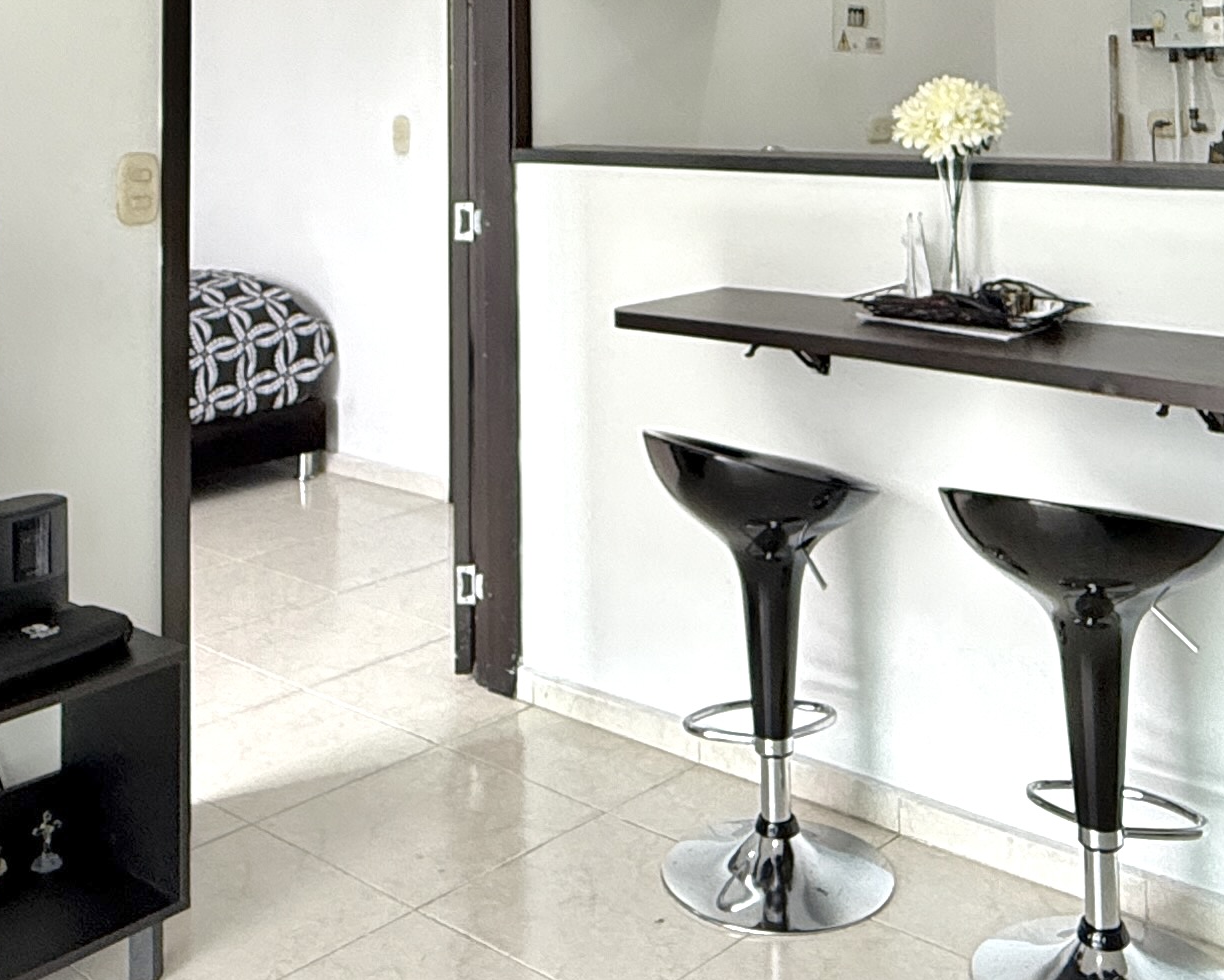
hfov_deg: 41.1
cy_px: -16
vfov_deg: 30.9
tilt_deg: +3.3
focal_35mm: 45
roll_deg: +0.2
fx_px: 1631
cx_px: 644
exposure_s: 1/120
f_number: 2.2
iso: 250
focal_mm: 2.22
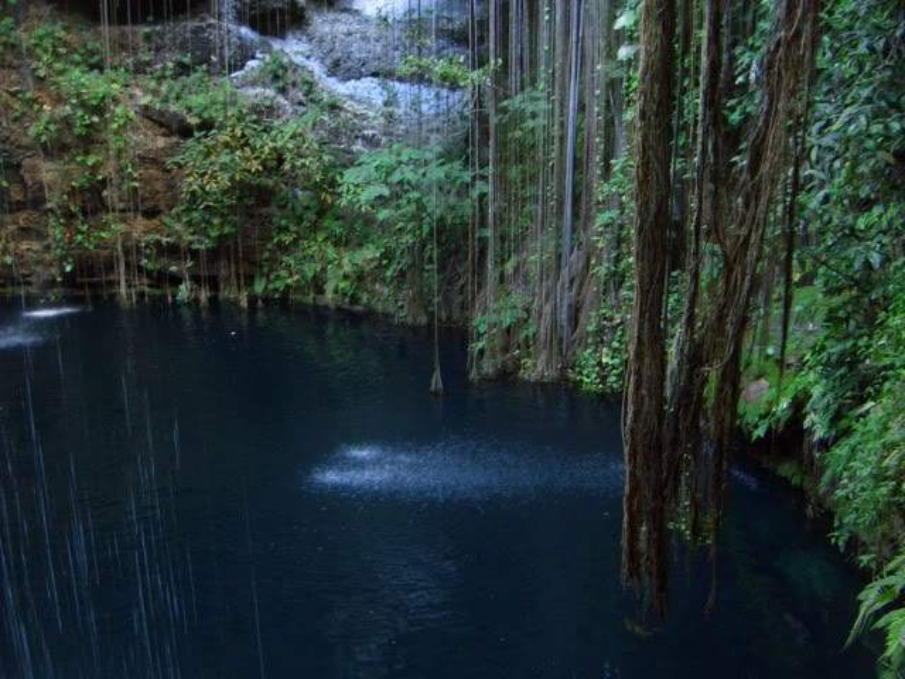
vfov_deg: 36.8
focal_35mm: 39
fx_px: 1020
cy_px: 340
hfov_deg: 47.9
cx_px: 452
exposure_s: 1/8
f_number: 2.8
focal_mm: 8
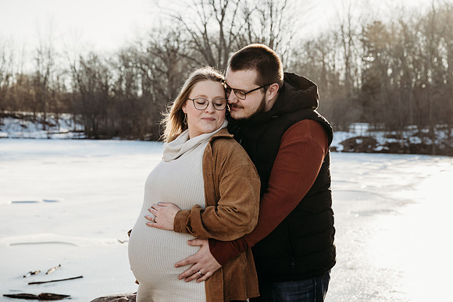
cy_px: 142
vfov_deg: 22.1
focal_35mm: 62
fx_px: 774
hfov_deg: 32.6
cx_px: 242
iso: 320
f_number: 5.6
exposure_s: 1/500
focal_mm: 57
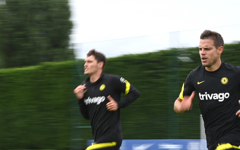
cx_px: 104
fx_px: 955
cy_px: 137
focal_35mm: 146
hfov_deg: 14.3
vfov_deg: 8.9
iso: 200
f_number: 18
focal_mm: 72
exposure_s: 1/50
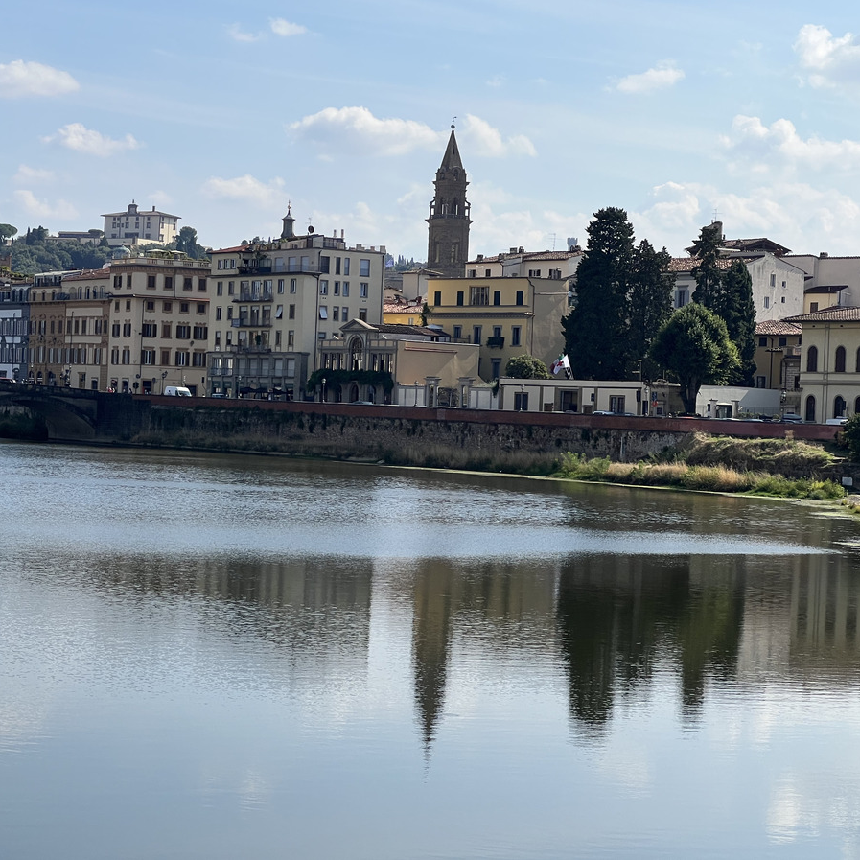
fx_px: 2558
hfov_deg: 19.0
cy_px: 430
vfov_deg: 19.1
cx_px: 305
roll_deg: -2.5
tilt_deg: +0.1
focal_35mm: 91
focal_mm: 9
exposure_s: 1/1277
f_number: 2.8
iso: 32
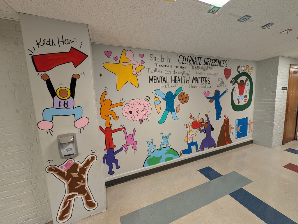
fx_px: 103
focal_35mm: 12
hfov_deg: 110.5
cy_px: 112
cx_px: 149
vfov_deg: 94.6
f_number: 1.7
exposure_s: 1/40
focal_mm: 2.02
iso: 64
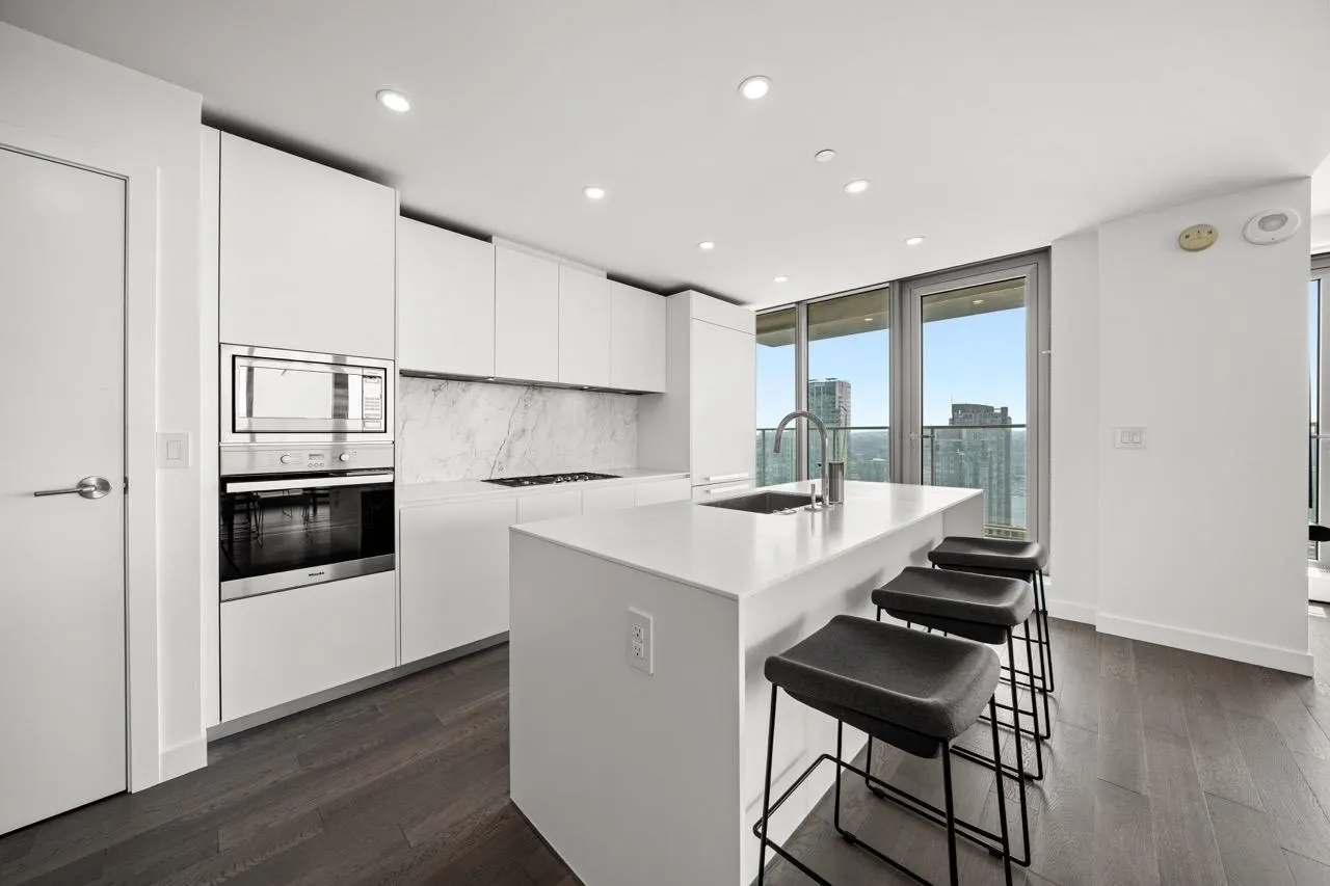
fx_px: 443
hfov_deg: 112.6
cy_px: 443
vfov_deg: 90.0
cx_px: 665
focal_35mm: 12
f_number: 8
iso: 400
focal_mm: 12
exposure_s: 1/30
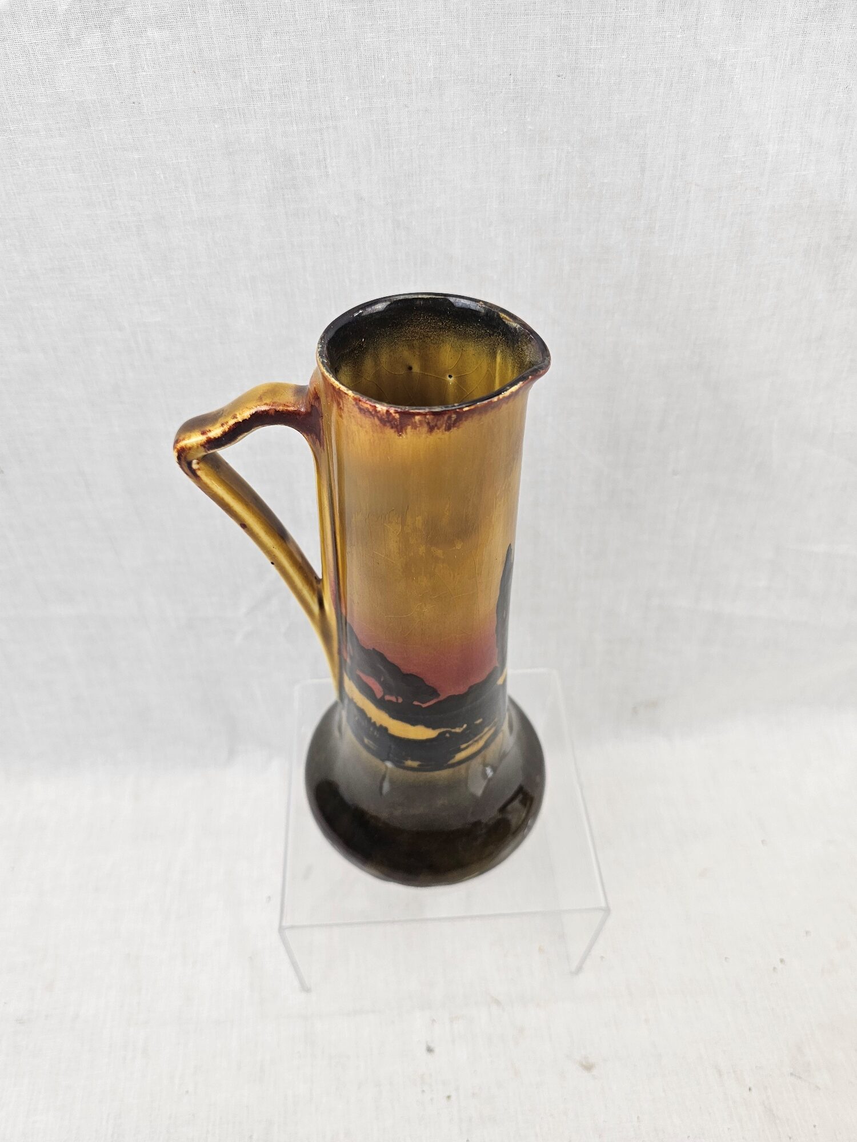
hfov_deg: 58.9
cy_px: 571
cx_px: 428
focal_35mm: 23
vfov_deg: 73.9
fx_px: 759
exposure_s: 1/100
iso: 40
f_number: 1.7
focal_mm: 6.3
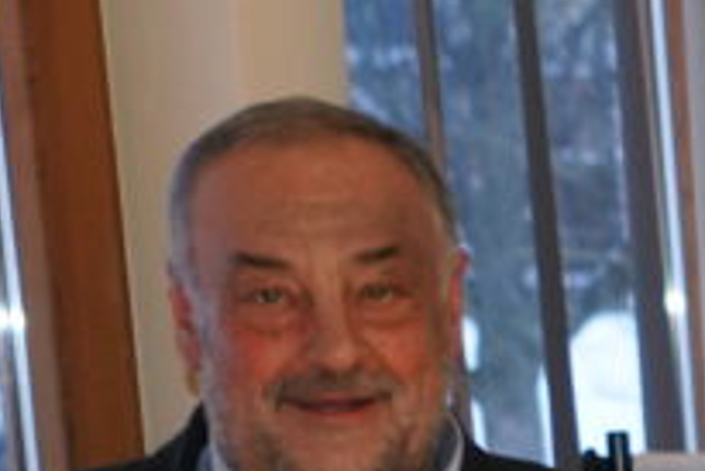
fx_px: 3900
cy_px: 963
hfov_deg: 9.1
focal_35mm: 199
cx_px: 1823
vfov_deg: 6.7
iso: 3200
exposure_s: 1/160
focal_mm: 34
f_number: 4
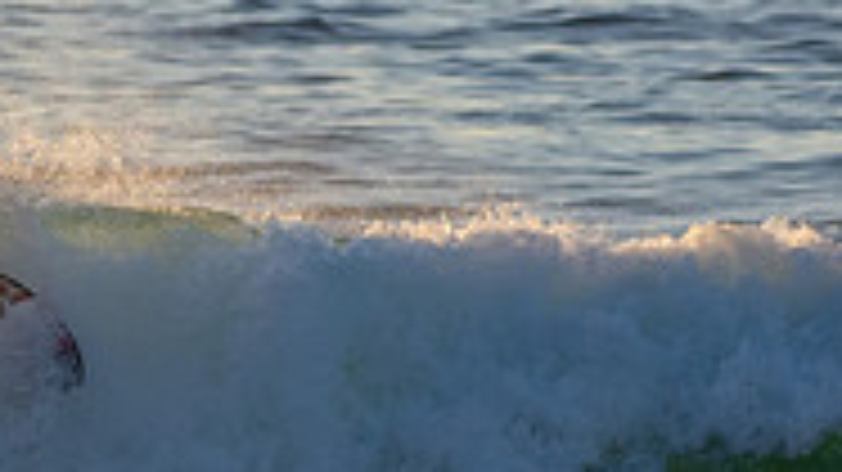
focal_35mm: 975
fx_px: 21759
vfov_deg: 1.2
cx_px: -203
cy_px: 497
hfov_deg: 2.2
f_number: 5.6
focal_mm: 200
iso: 500
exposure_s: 1/1250
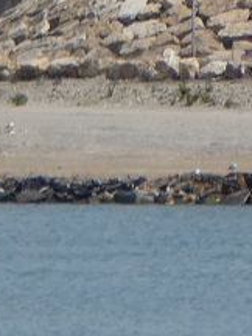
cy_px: -280
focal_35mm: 1861
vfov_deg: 1.1
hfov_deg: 0.8
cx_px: 518
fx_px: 18064
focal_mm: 66.8
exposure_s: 1/500
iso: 80
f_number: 6
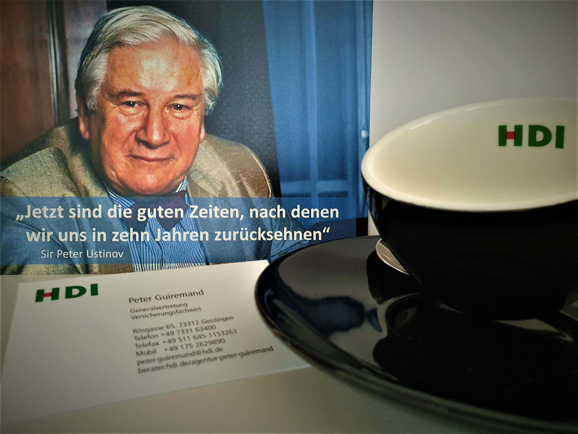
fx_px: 434
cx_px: 289
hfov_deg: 67.3
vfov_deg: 53.1
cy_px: 217
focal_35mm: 26
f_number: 2.4
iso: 250
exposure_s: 1/35
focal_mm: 4.3
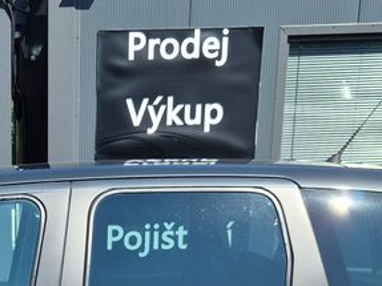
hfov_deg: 22.7
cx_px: -19
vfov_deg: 16.8
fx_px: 905
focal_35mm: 82
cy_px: 388
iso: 25
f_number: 1.8
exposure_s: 1/1132
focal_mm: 5.4
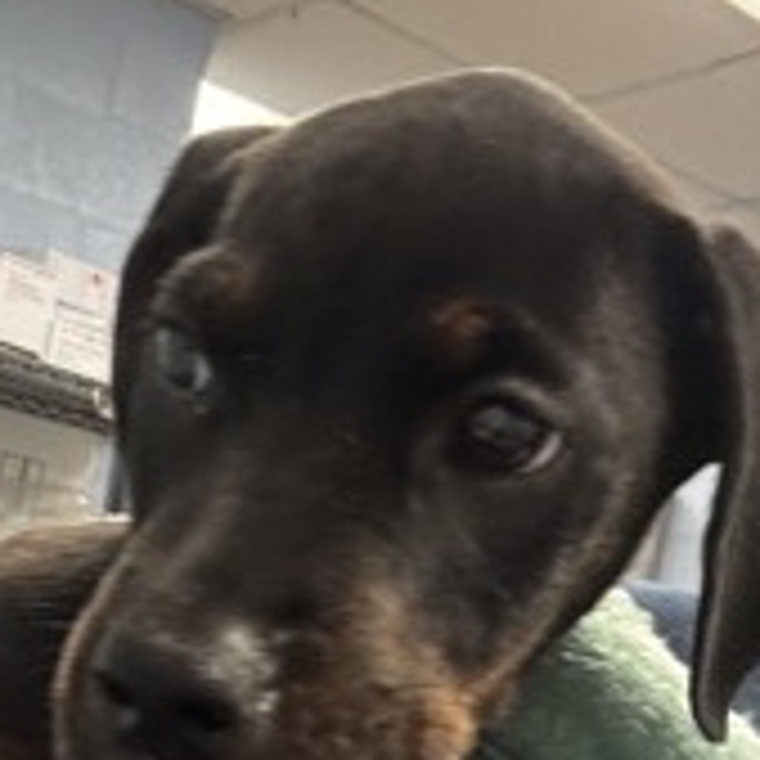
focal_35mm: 66
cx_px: 304
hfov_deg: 26.0
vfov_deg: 25.2
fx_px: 1639
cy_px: 711
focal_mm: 2.69
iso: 200
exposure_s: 1/43
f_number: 1.9
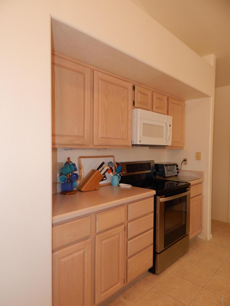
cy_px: 153
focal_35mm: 23
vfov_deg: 73.9
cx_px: 115
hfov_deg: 58.9
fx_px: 204
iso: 200
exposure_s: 1/30
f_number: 3
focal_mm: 4
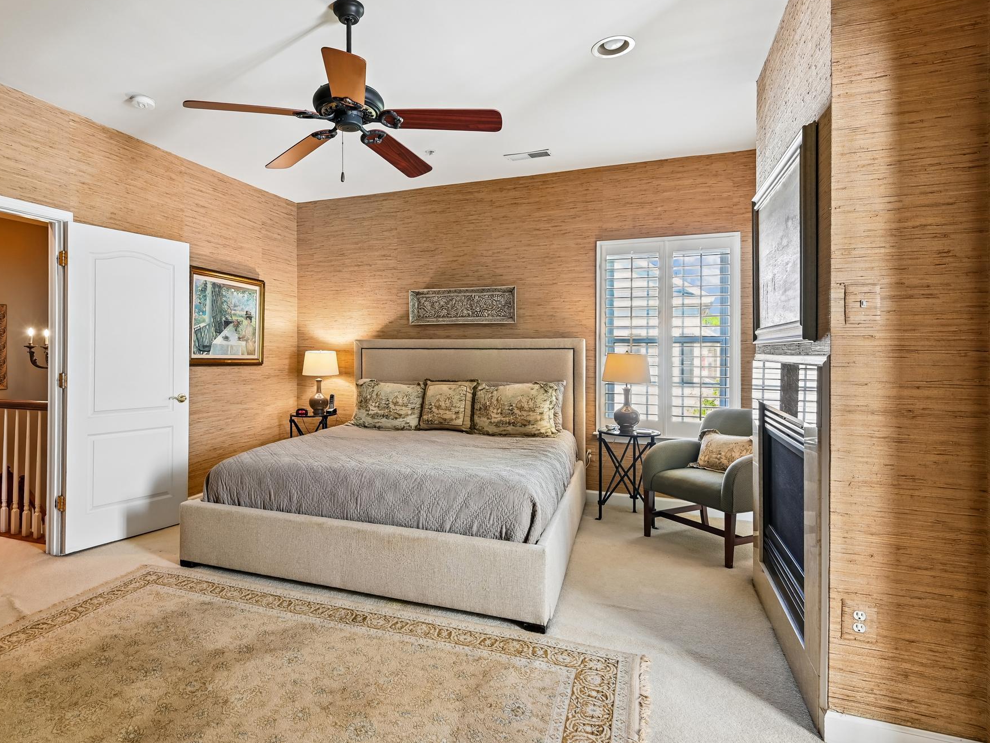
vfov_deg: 71.6
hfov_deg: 87.3
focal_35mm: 18
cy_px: 369
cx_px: 429
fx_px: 515
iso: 100
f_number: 8
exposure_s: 1/2.5
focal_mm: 16
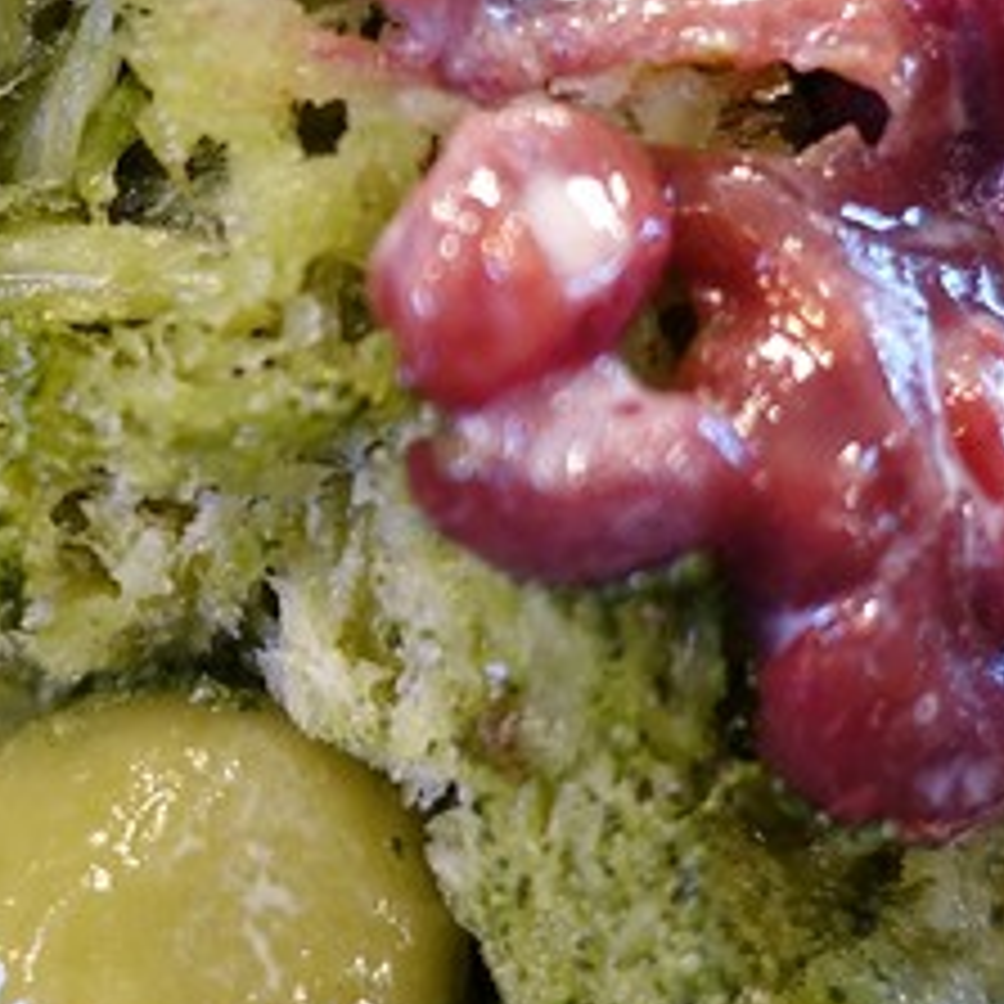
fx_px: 1805
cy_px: 387
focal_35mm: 55
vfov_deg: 31.0
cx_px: 176
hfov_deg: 30.2
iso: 400
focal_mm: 8.8
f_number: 1.8
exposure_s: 1/30
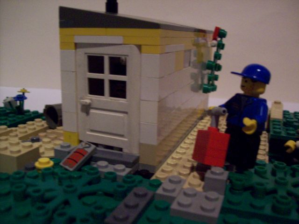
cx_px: 150
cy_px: 112
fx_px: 311
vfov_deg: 39.7
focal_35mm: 36
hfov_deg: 51.4
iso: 200
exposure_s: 1/5.66
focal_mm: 6
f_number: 2.7
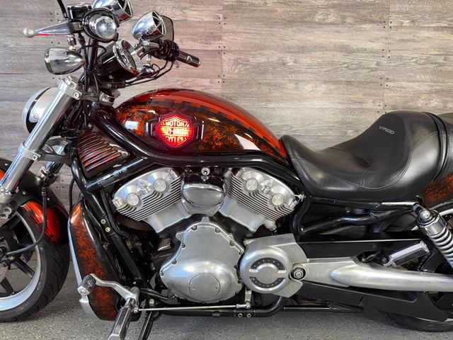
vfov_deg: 56.8
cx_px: 226
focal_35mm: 24
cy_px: 170
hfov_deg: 71.6
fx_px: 314
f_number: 1.78
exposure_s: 1/29
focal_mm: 6.76
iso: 80
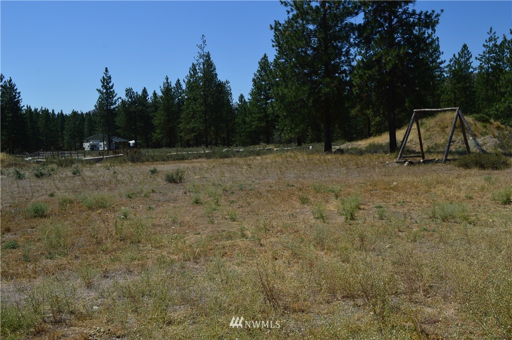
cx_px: 256
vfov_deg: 36.8
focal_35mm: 36
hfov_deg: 53.2
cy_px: 170
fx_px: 511
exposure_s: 1/500
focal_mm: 24
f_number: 11
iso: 280
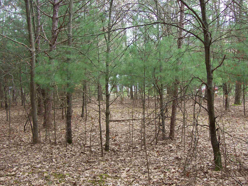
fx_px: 308
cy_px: 100
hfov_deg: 43.7
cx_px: 142
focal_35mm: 43
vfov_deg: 33.6
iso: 80
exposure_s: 1/135
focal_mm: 6
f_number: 2.7
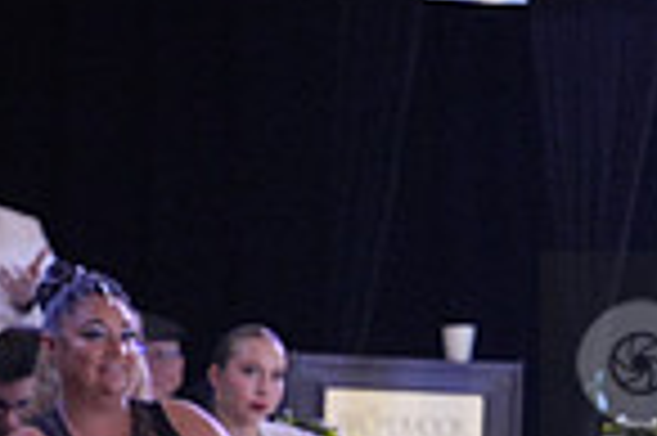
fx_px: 7237
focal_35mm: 397
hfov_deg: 5.1
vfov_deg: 3.5
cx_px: 1030
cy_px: 371
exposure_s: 1/500
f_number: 4
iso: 2500
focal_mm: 100
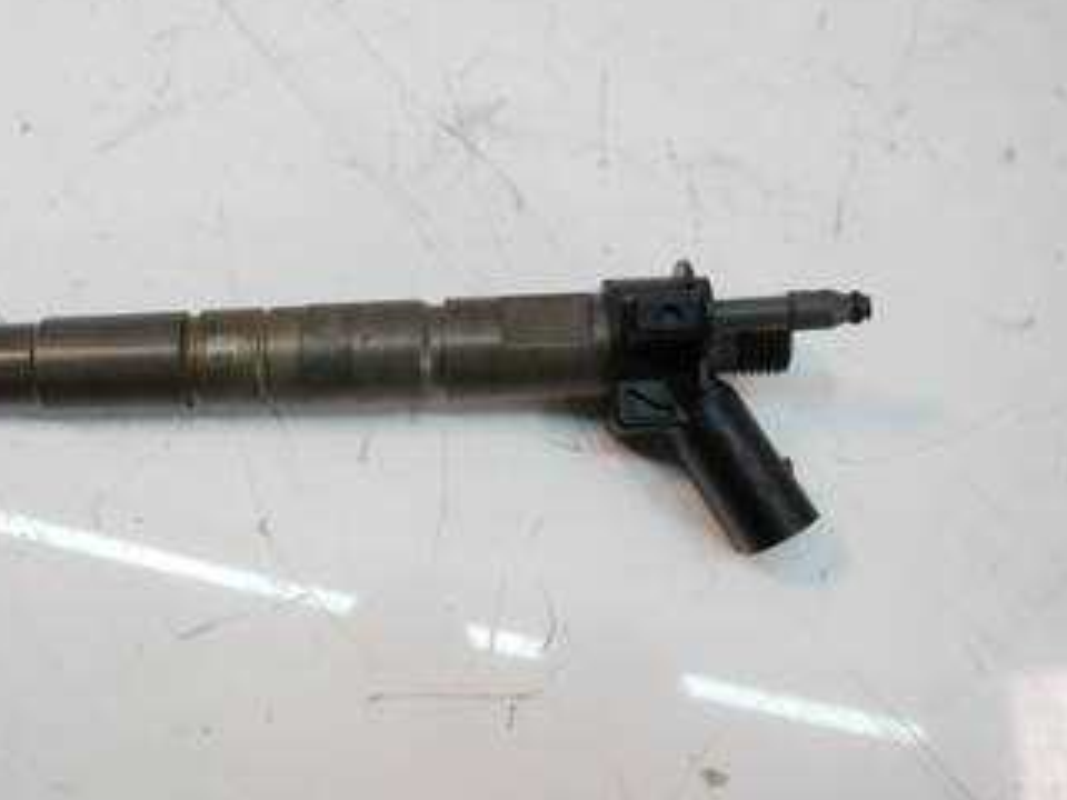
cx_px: 277
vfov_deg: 32.2
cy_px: 390
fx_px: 1387
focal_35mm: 45
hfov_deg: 41.0
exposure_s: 1/80
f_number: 3.6
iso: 200
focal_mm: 15
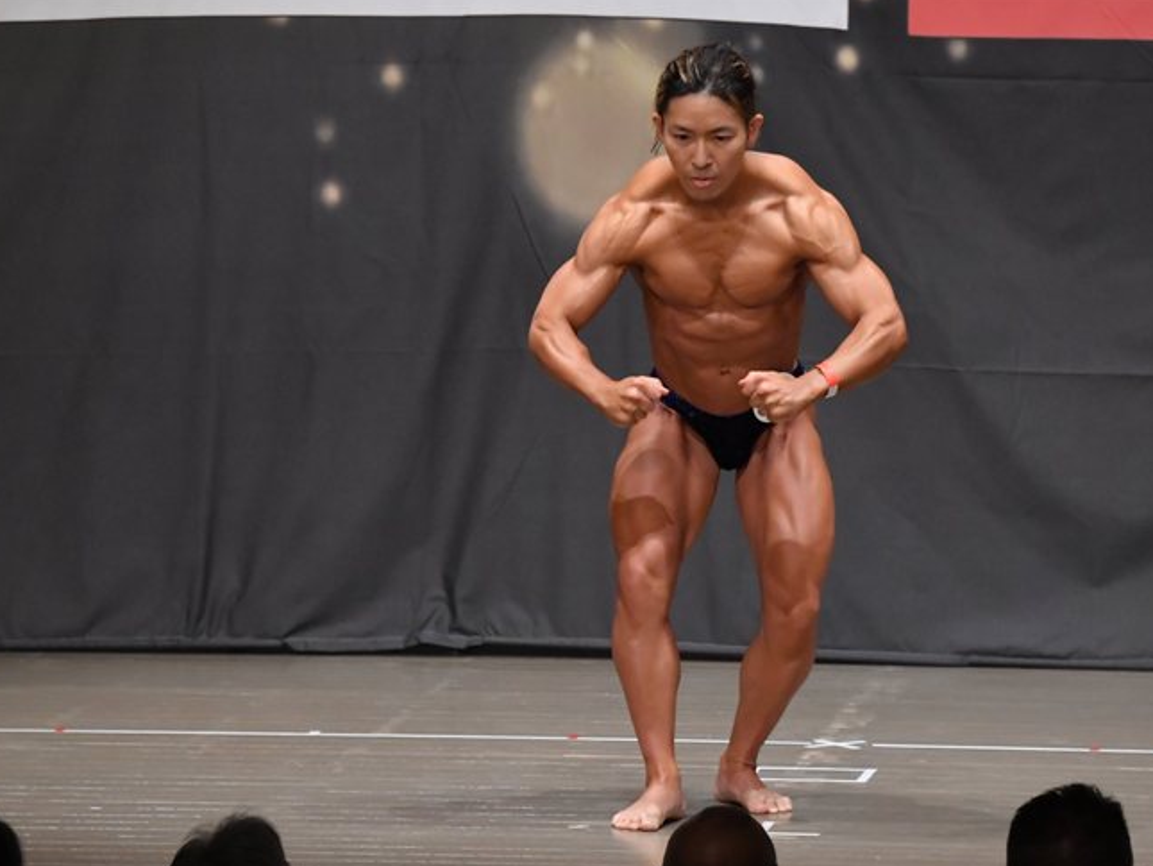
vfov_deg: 5.4
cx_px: 526
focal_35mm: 277
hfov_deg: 7.1
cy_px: 451
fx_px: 9228
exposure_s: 1/400
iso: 6400
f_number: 5.6
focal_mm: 160
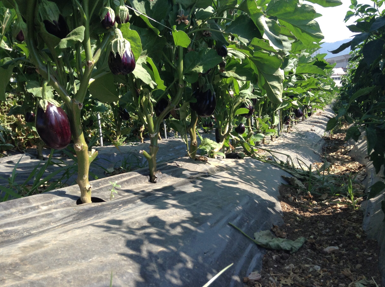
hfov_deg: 52.7
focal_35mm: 35
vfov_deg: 40.6
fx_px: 389
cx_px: 203
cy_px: 149
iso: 25
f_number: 2.4
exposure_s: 1/452
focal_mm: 3.3
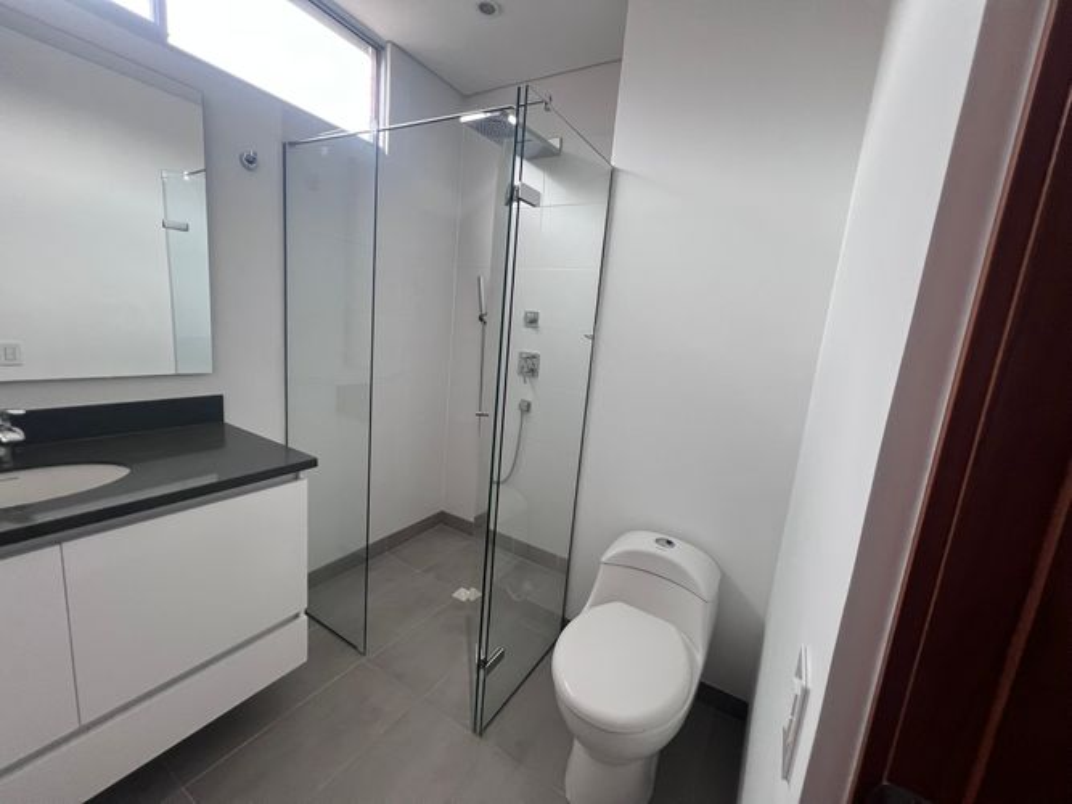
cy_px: 402
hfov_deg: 106.2
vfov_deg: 89.9
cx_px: 536
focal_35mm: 13
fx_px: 403
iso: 160
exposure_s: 1/120
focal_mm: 1.57
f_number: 1.8
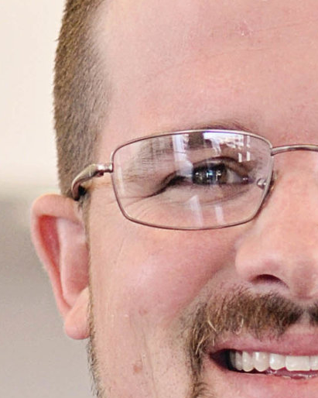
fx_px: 4051
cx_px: 358
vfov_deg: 5.5
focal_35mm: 344
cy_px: 681
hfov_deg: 4.5
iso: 400
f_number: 1.8
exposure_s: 1/400
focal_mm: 35
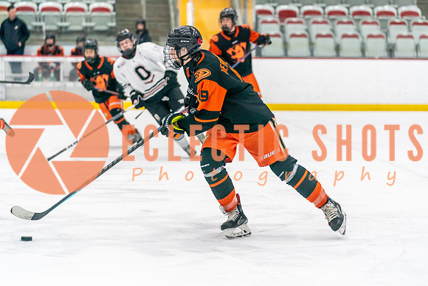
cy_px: 134
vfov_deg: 11.2
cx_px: 228
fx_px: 1454
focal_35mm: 122
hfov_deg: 16.7
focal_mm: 111
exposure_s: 1/1250
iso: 3200
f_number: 2.8
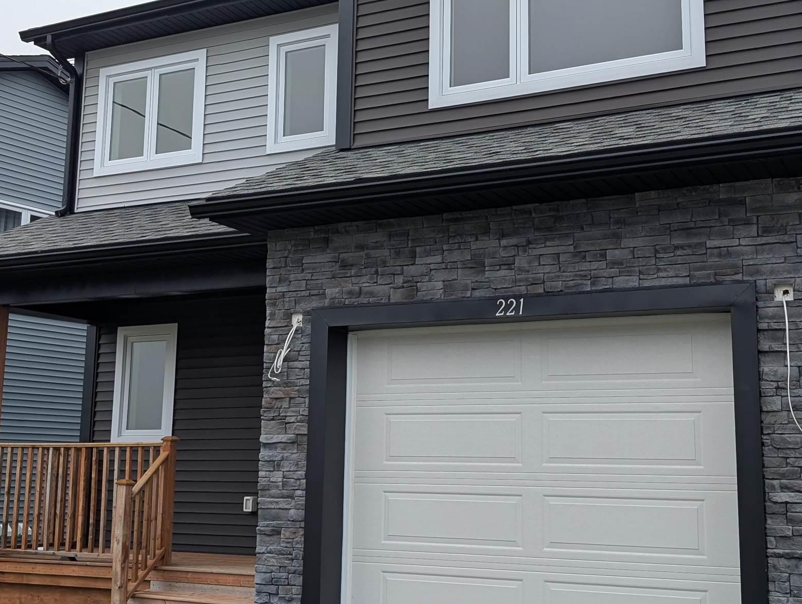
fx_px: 1091
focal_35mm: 47
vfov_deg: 30.9
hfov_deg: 40.4
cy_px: 258
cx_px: 420
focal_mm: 6.9
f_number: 1.68
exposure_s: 1/722
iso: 22
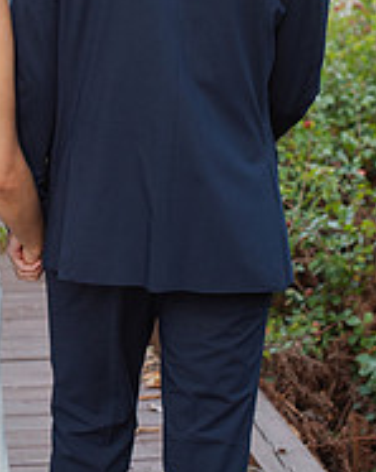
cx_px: 13
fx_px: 1576
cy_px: 103
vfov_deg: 16.9
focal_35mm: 113
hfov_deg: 13.4
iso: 800
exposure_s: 1/400
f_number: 4
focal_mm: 50
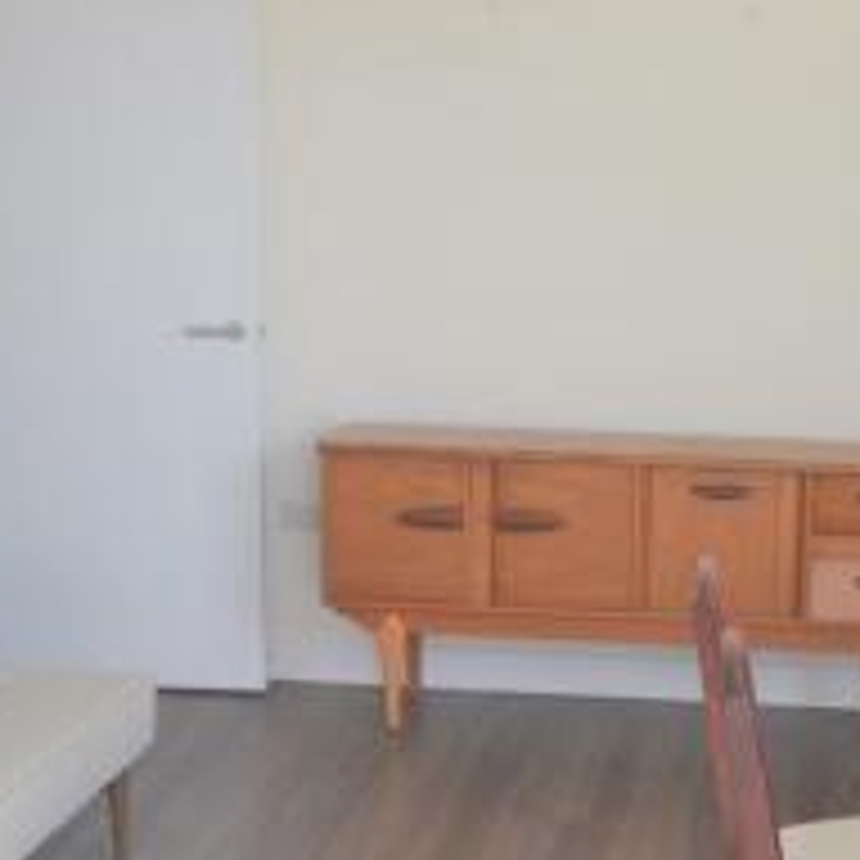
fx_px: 1968
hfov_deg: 24.2
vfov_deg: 24.5
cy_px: 601
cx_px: 725
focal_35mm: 70
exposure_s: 1/125
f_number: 5.6
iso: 400
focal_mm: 22
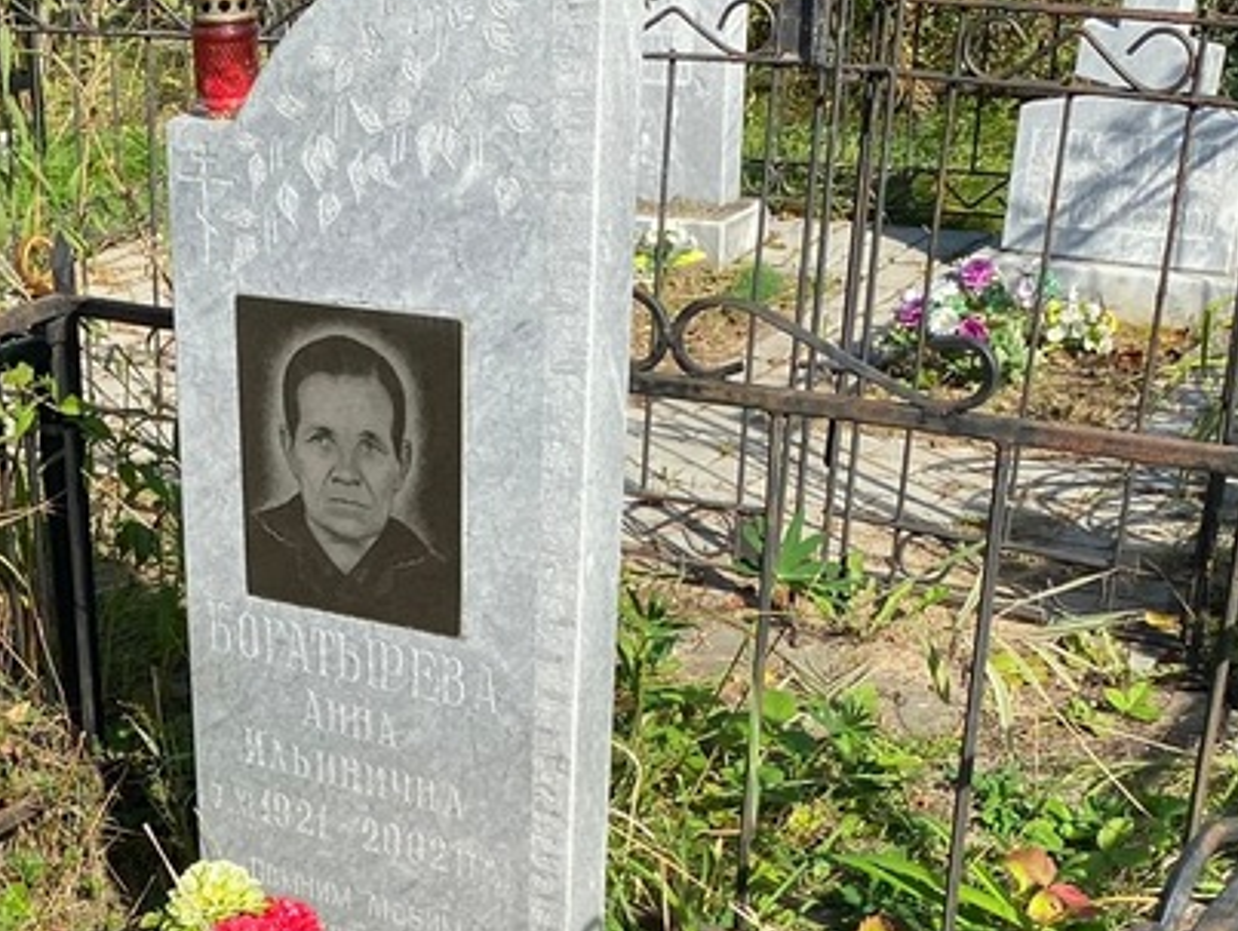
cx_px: 114
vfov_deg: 21.6
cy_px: 885
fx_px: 2363
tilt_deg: -17.1
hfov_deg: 28.2
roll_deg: +4.8
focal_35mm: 66
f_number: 1.8
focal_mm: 4.25
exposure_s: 1/1206
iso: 32
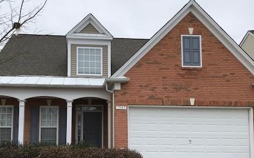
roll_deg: +0.1
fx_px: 298
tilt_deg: +6.0
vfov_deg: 29.5
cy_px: 112
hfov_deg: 46.1
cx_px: 111
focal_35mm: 43
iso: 20
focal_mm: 3.99
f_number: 1.8
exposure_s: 1/1570
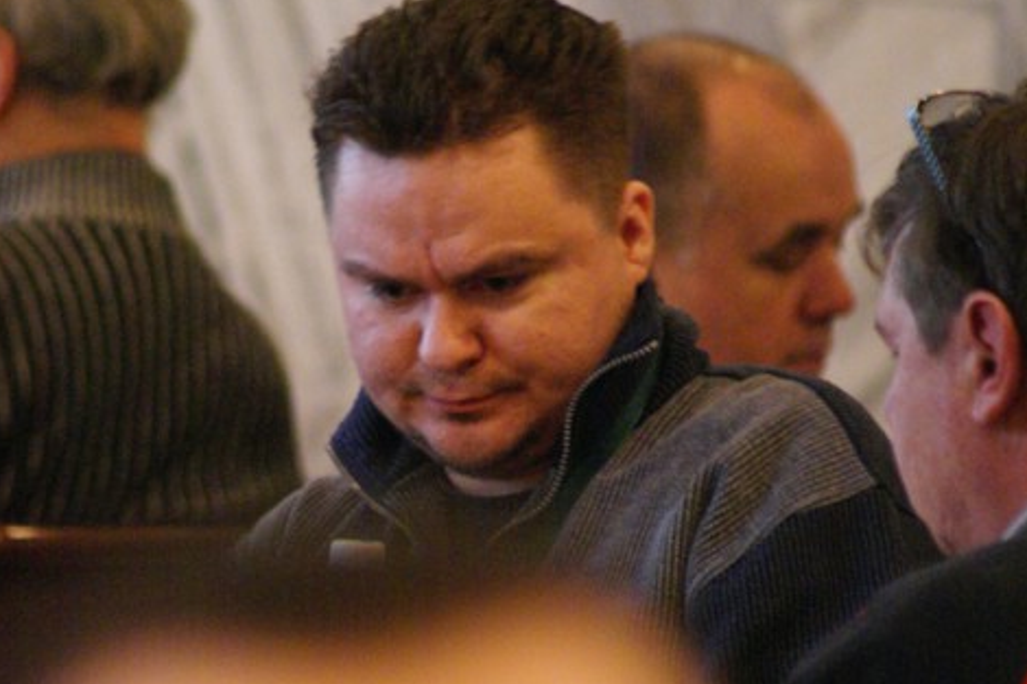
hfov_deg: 3.1
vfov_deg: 2.0
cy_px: 286
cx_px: 444
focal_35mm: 671
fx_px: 19134
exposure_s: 1/8
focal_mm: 300
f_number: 5.6
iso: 1600
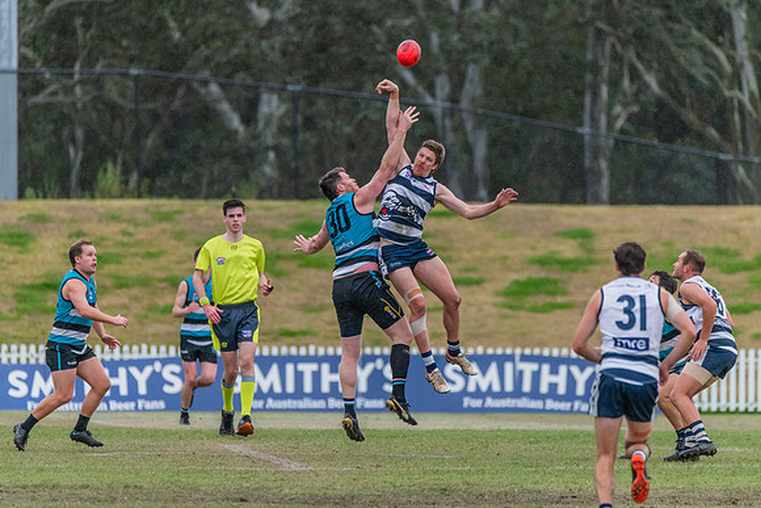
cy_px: 254
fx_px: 9921
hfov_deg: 4.4
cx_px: 380
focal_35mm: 469
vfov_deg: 2.9
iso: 1800
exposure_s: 1/1600
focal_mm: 460
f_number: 6.3
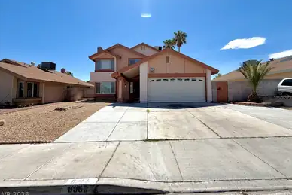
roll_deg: +1.2
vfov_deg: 77.1
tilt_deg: +3.3
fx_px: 122
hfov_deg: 100.4
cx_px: 148
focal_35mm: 15
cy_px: 87
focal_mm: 2.22
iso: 25
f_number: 2.2
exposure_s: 1/1656
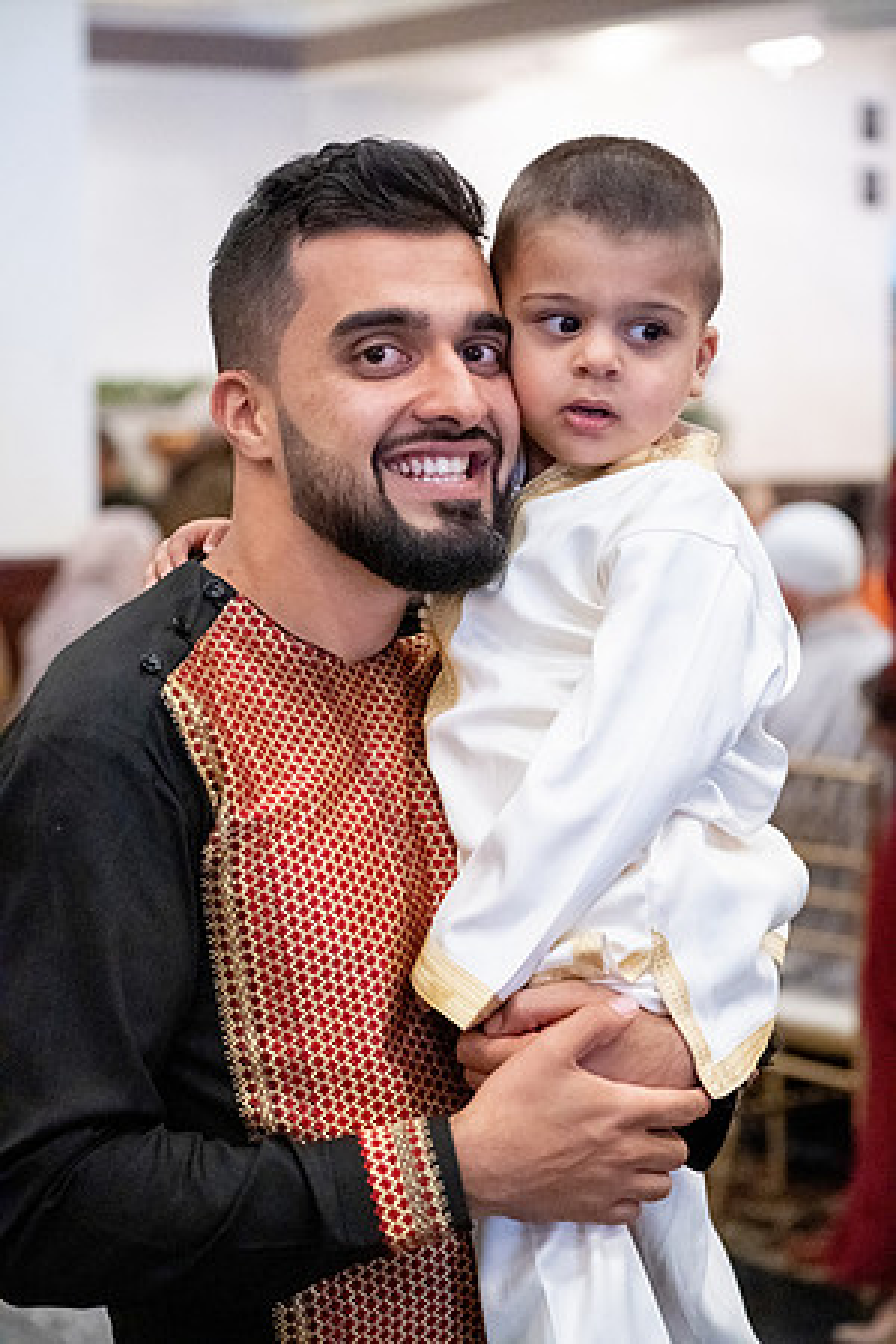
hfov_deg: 16.1
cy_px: 672
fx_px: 3173
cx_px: 448
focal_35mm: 85
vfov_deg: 23.9
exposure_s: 1/320
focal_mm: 85
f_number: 4
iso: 32000
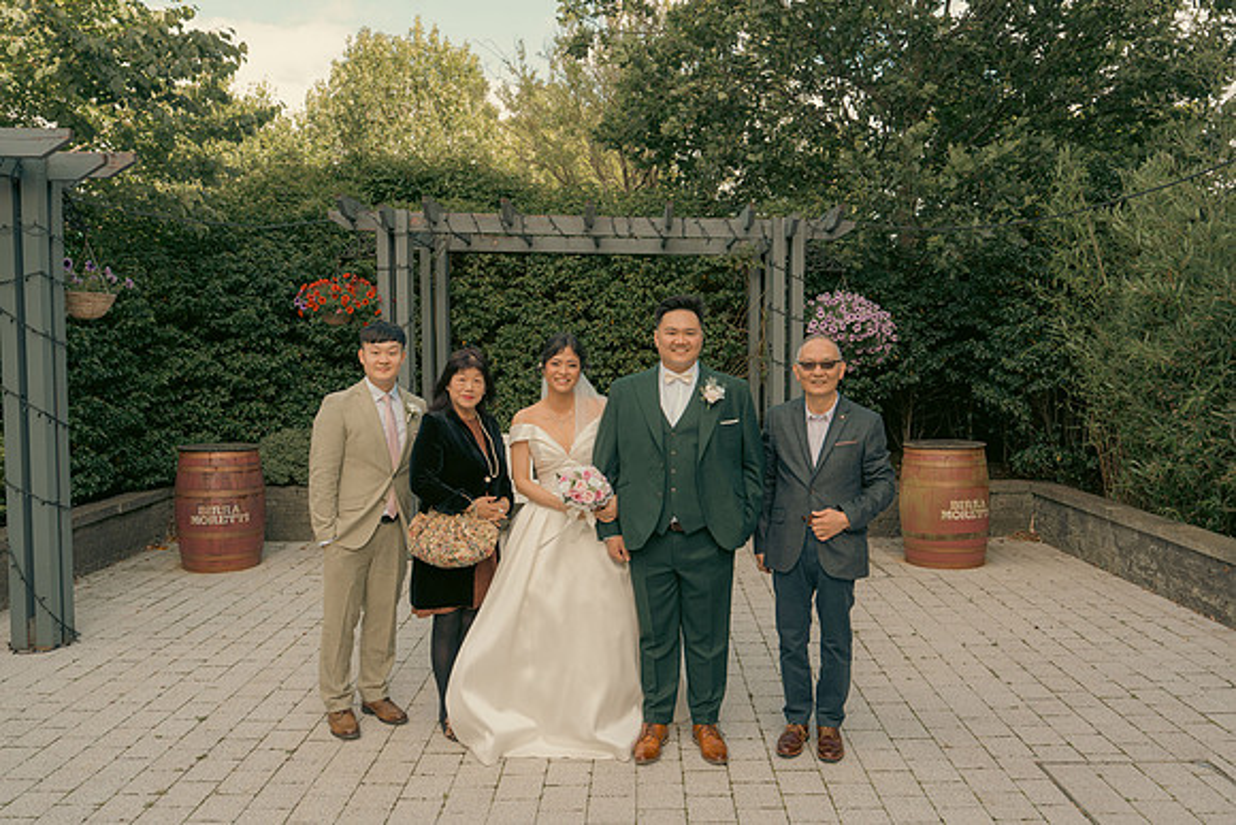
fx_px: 1030
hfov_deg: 61.9
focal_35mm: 30
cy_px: 412
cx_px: 618
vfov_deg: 43.6
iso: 200
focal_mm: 30
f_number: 5.6
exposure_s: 1/160
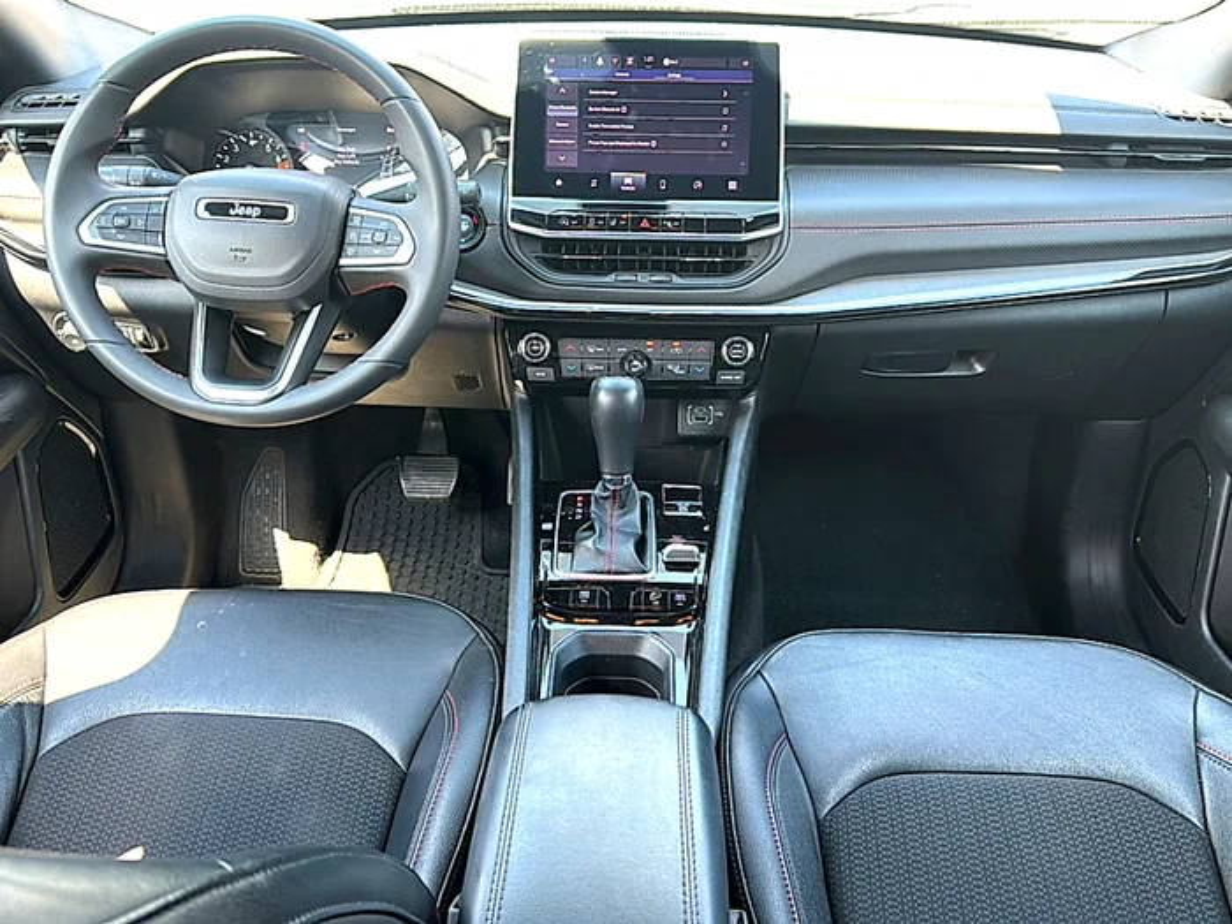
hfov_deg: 69.4
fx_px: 890
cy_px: 462
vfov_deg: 54.9
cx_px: 616
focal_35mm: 25
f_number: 1.78
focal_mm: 6.86
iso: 125
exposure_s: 1/108
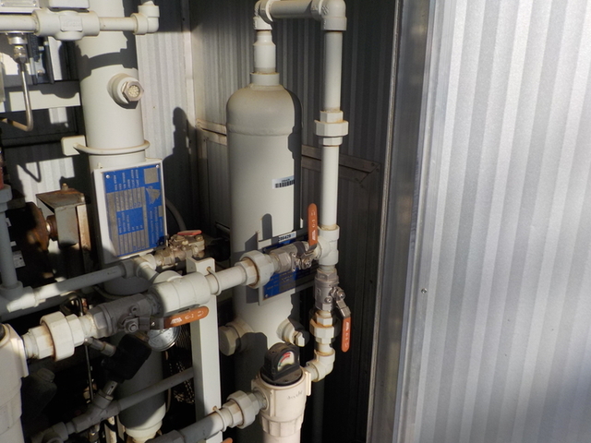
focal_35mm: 30
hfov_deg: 60.0
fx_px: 512
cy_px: 222
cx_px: 296
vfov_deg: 46.8
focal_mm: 4.1
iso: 125
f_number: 6.6
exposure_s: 1/640
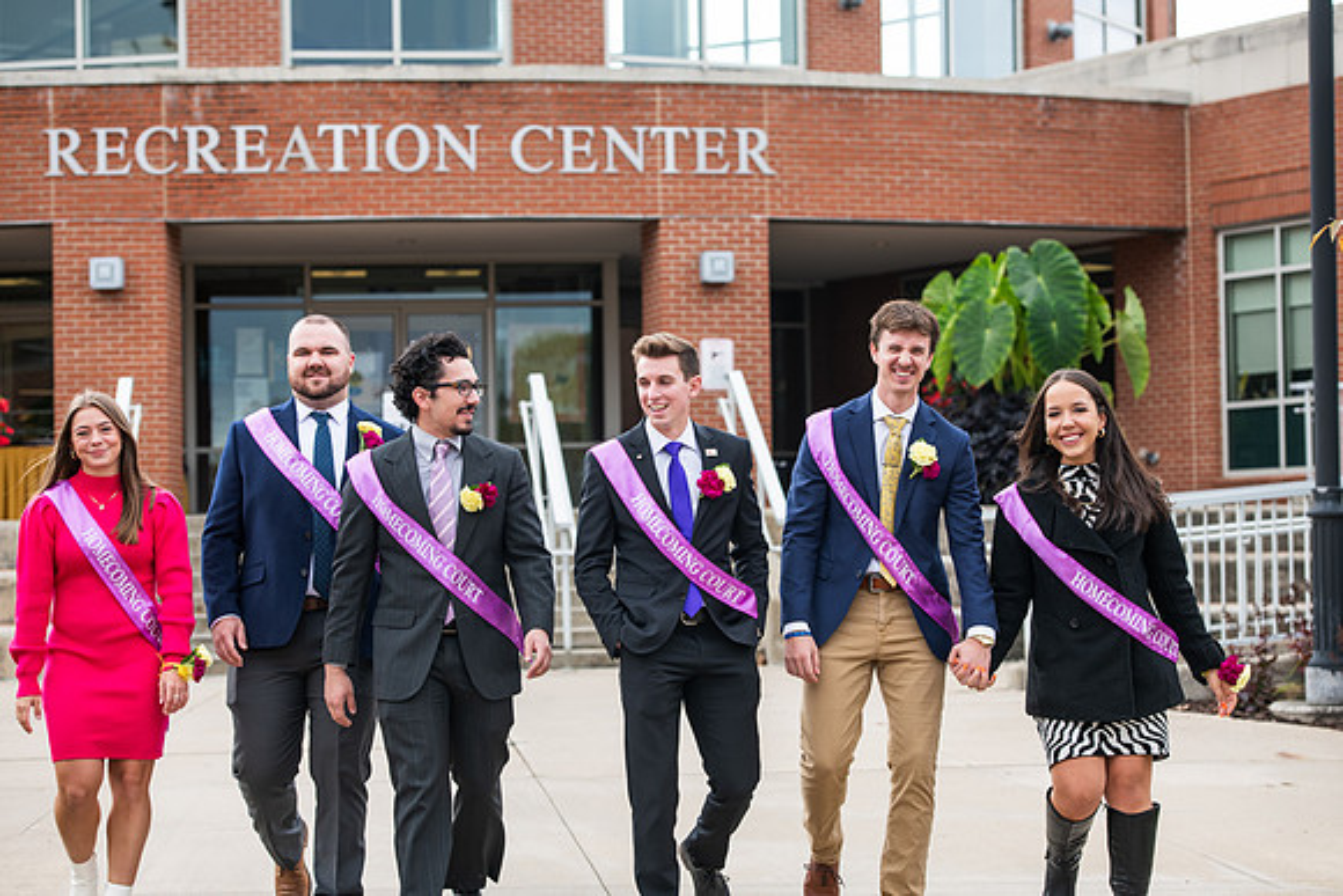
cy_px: 448
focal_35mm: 90
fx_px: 3358
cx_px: 672
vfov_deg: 15.2
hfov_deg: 22.6
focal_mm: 90
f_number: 4.5
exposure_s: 1/400
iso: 250
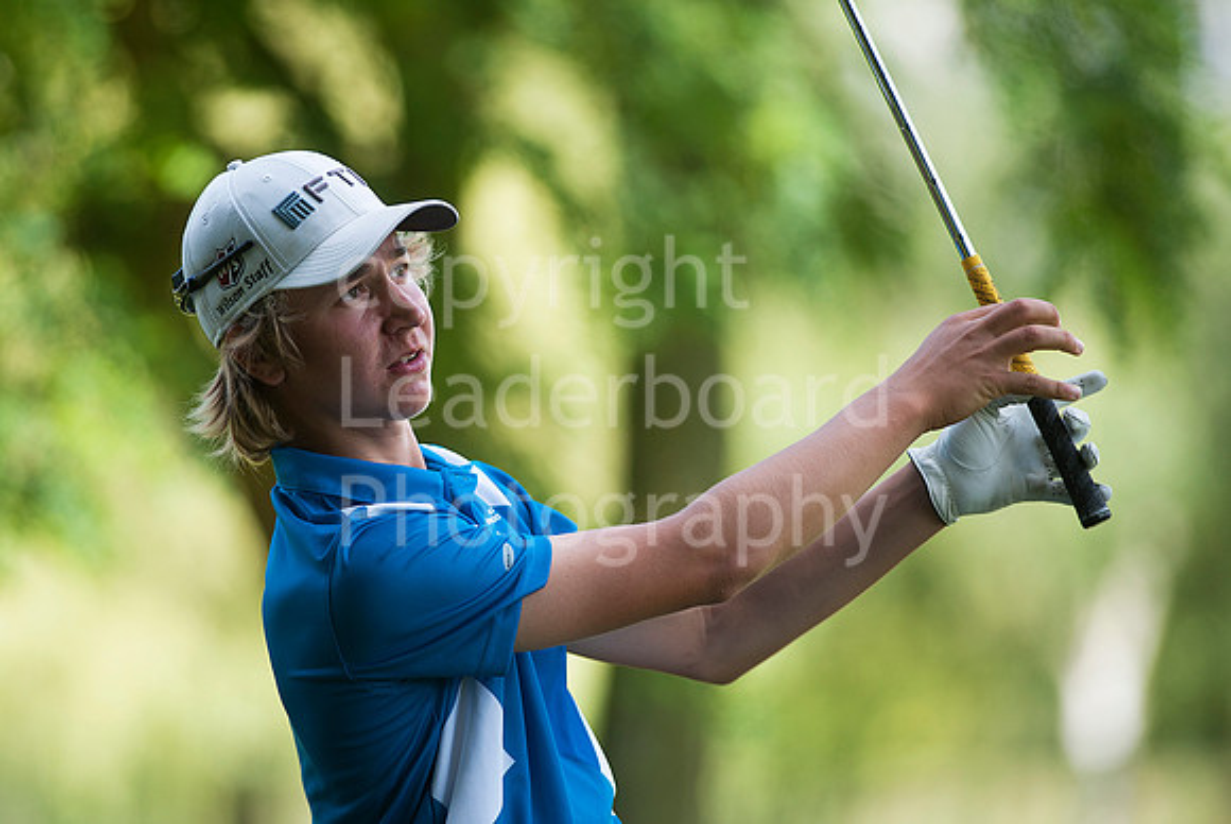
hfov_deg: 6.9
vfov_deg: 4.6
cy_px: 412
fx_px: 10268
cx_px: 616
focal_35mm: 300
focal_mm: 300
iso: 320
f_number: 3.2
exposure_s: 1/1000
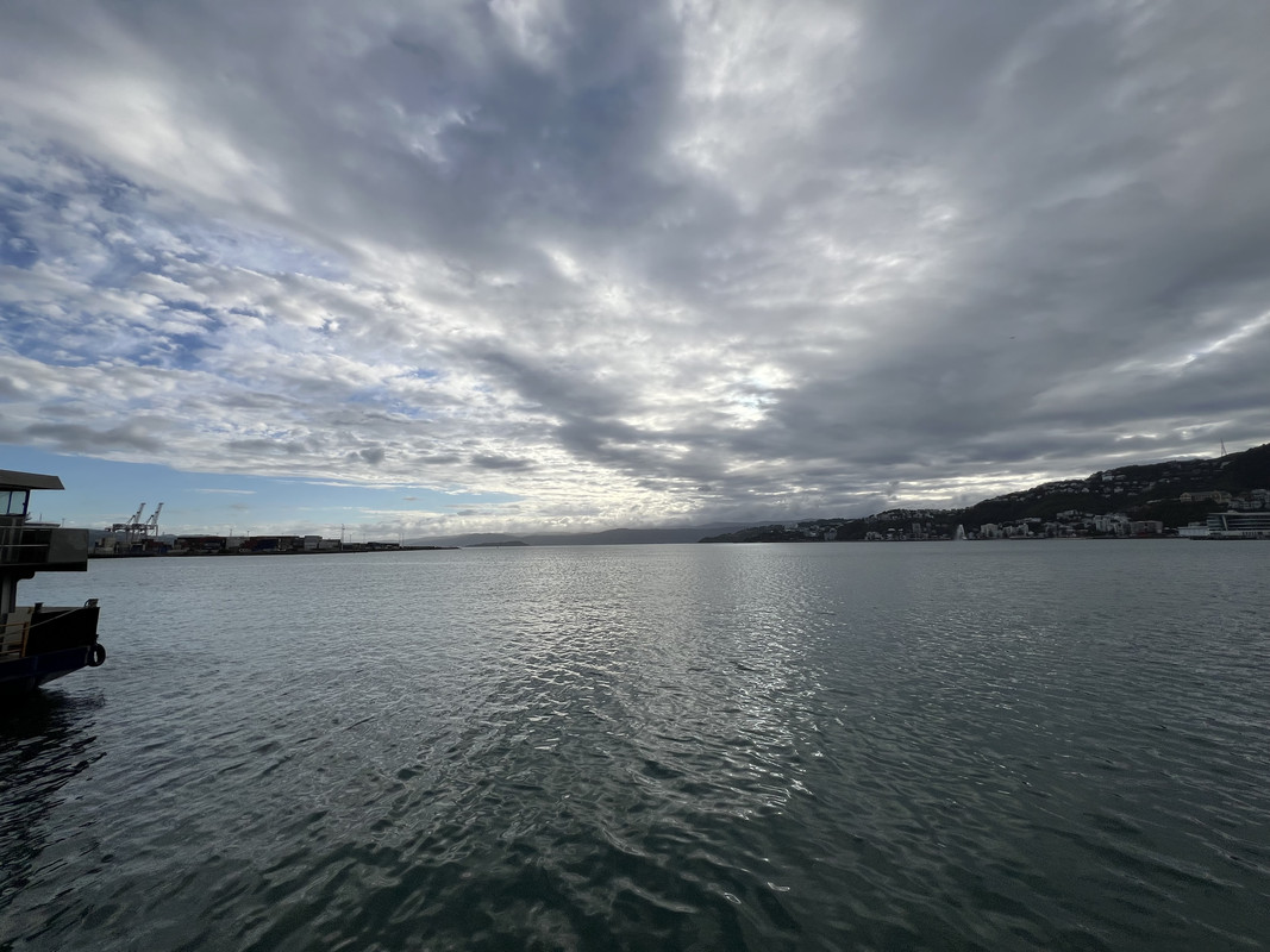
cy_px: 476
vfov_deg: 89.9
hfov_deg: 106.2
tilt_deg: +7.5
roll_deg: +1.1
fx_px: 477
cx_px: 635
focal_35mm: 13
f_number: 1.8
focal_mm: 1.57
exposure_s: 1/3125
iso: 32
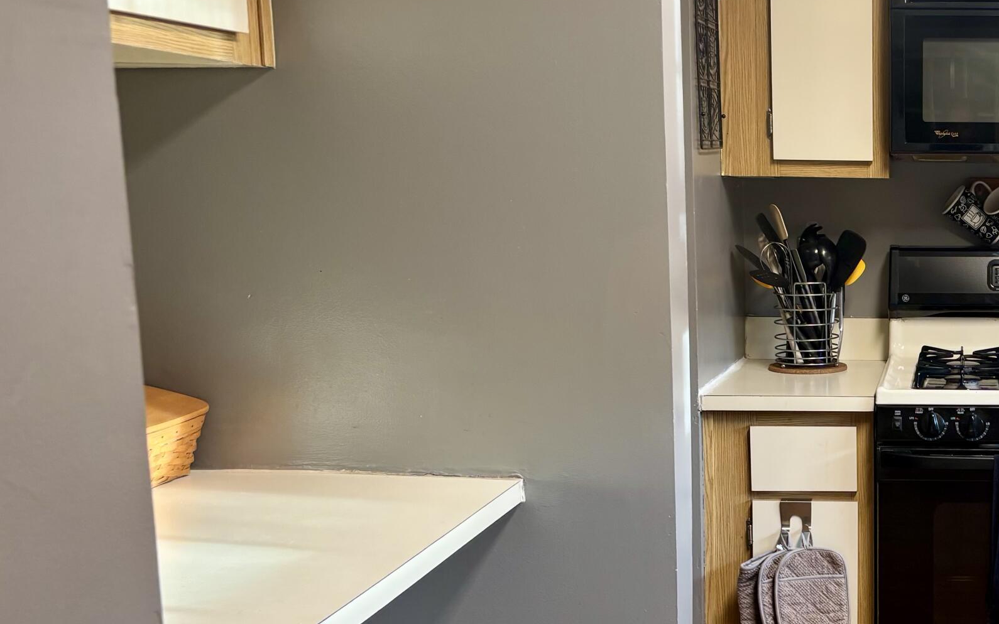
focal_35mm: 52
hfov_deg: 36.1
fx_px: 1416
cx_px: 932
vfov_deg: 24.8
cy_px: 416
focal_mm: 5.96
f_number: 1.6
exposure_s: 1/60
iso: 80
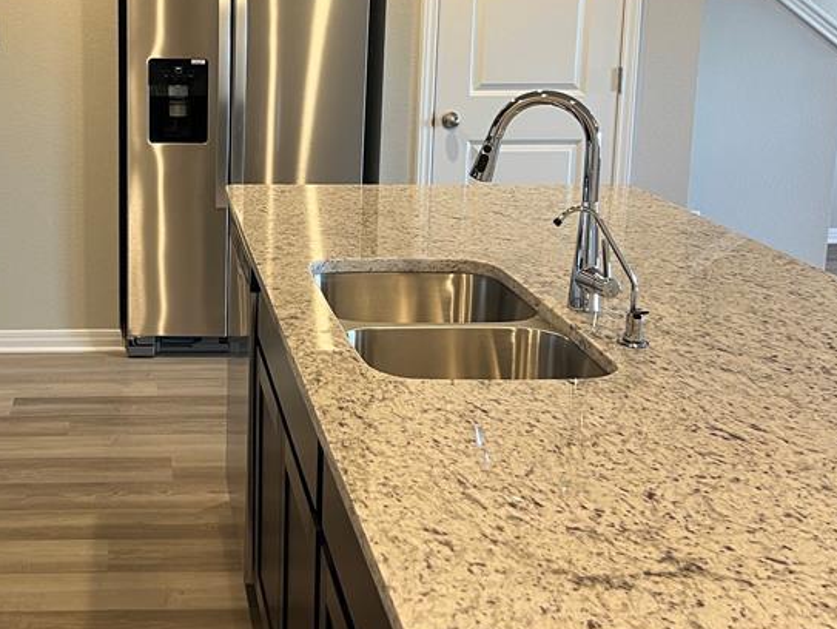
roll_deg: +0.1
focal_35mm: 49
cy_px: 176
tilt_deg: -10.5
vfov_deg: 29.3
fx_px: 1186
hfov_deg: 37.6
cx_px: 182
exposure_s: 1/60
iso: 100
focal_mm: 5.7
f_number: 1.5
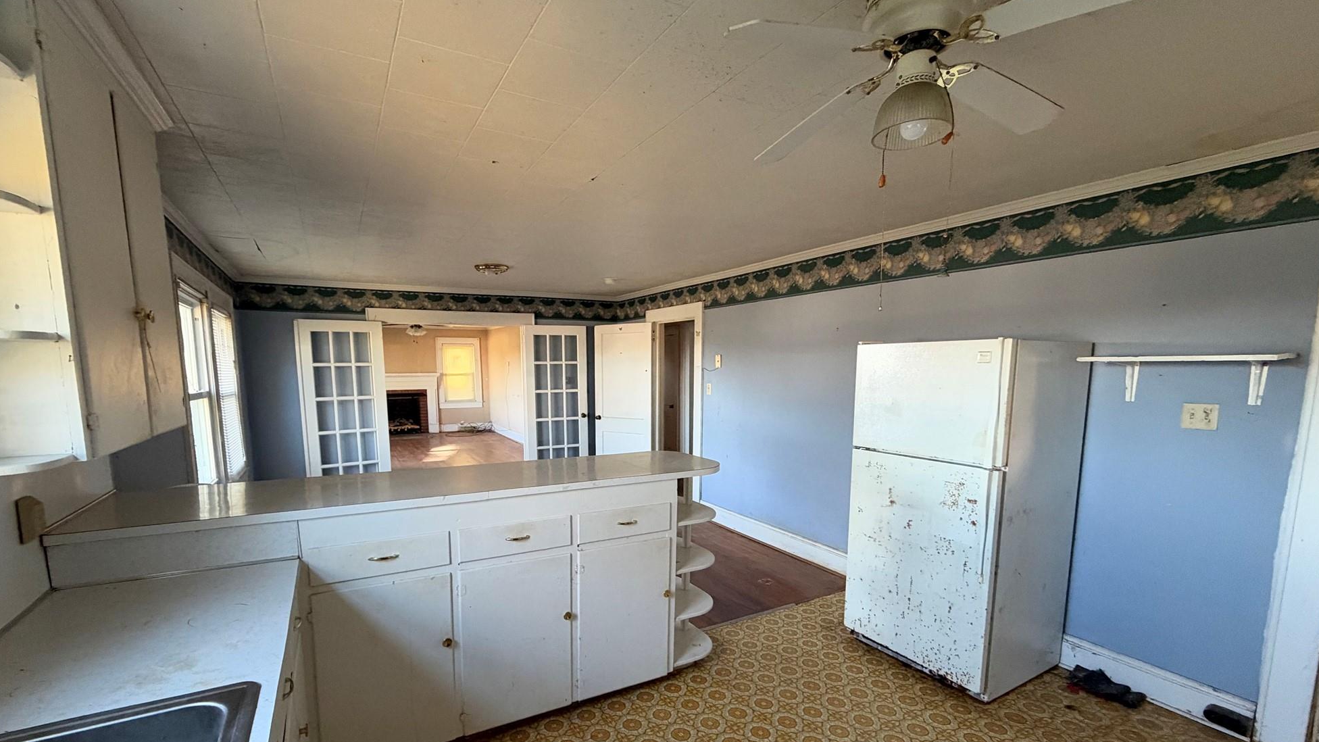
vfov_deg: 66.6
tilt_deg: -7.0
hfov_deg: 99.3
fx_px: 560
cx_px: 634
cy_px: 438
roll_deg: +0.2
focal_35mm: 16
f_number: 2.2
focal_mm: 2.22
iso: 500
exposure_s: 1/60
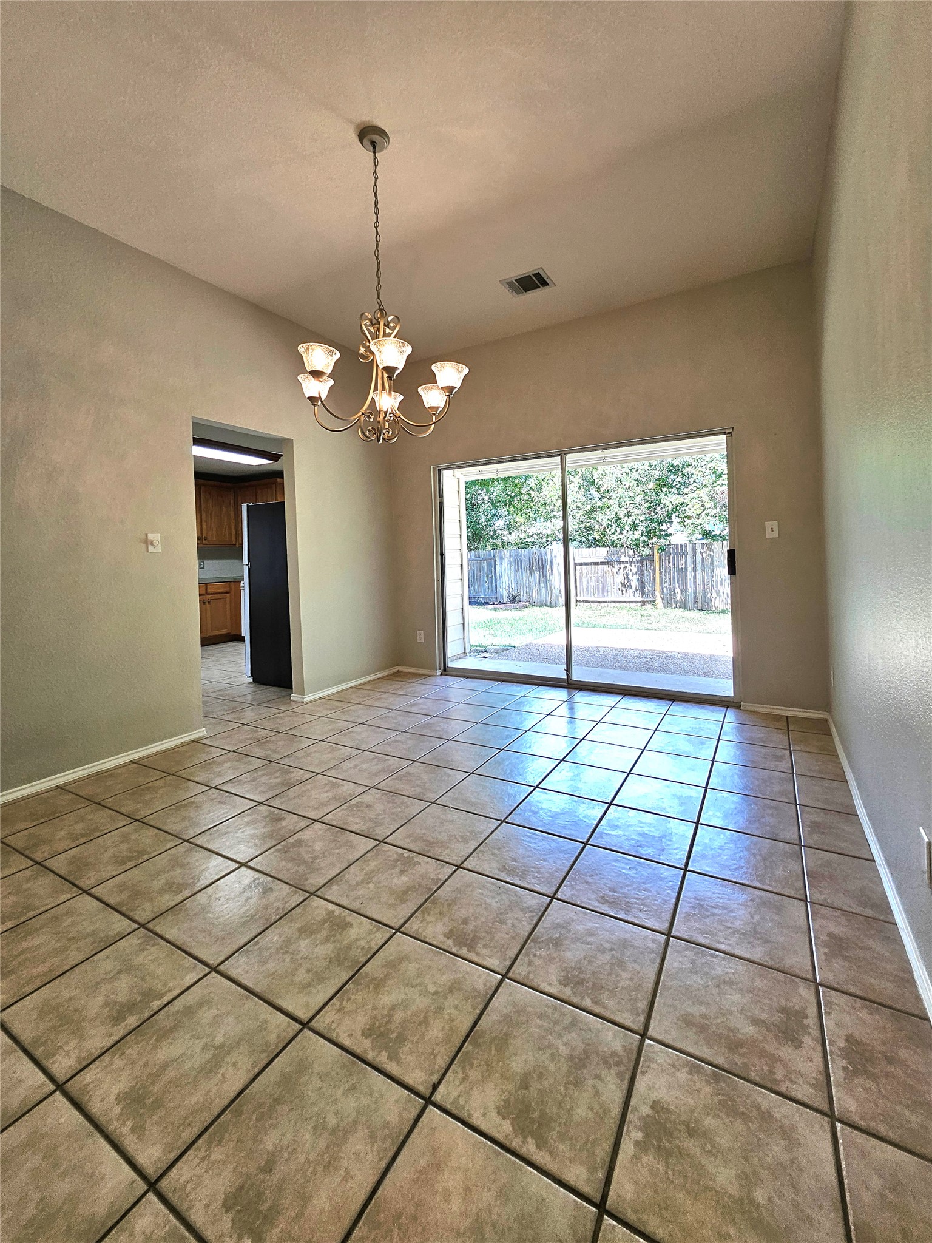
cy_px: 622
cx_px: 466
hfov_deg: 89.9
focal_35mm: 13
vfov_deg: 106.2
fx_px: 467
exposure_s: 1/60.2
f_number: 2.2
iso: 32
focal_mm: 1.74
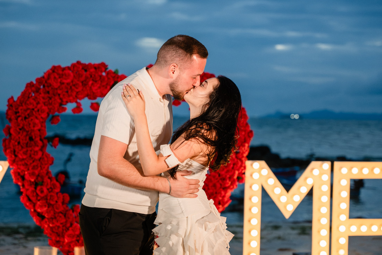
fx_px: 817
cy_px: 126
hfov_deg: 26.3
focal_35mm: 77
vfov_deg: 17.7
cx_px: 194
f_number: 2.8
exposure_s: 1/250
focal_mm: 70
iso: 2000
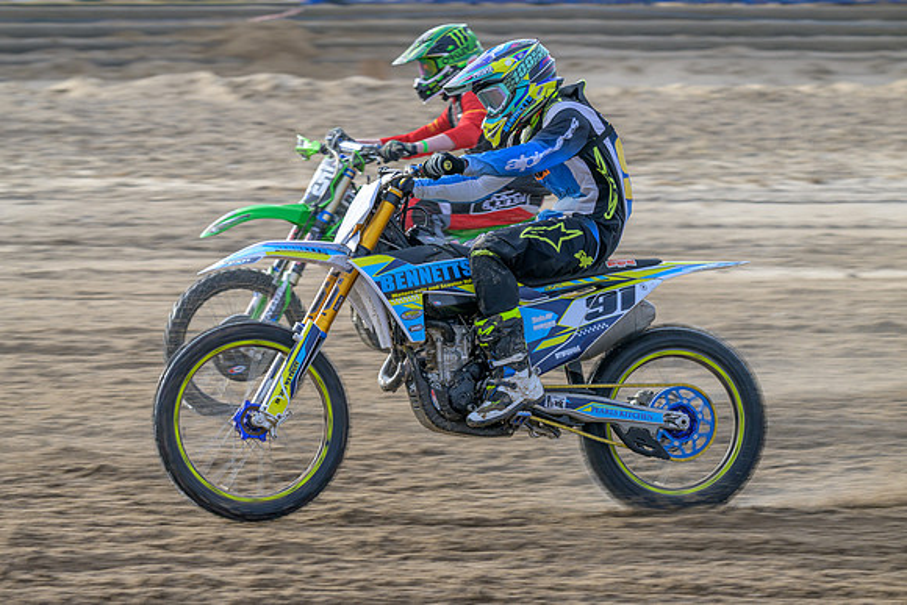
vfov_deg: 6.8
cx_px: 417
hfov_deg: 10.2
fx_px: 5063
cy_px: 272
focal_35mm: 201
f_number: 8
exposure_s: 1/500
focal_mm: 180
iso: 500
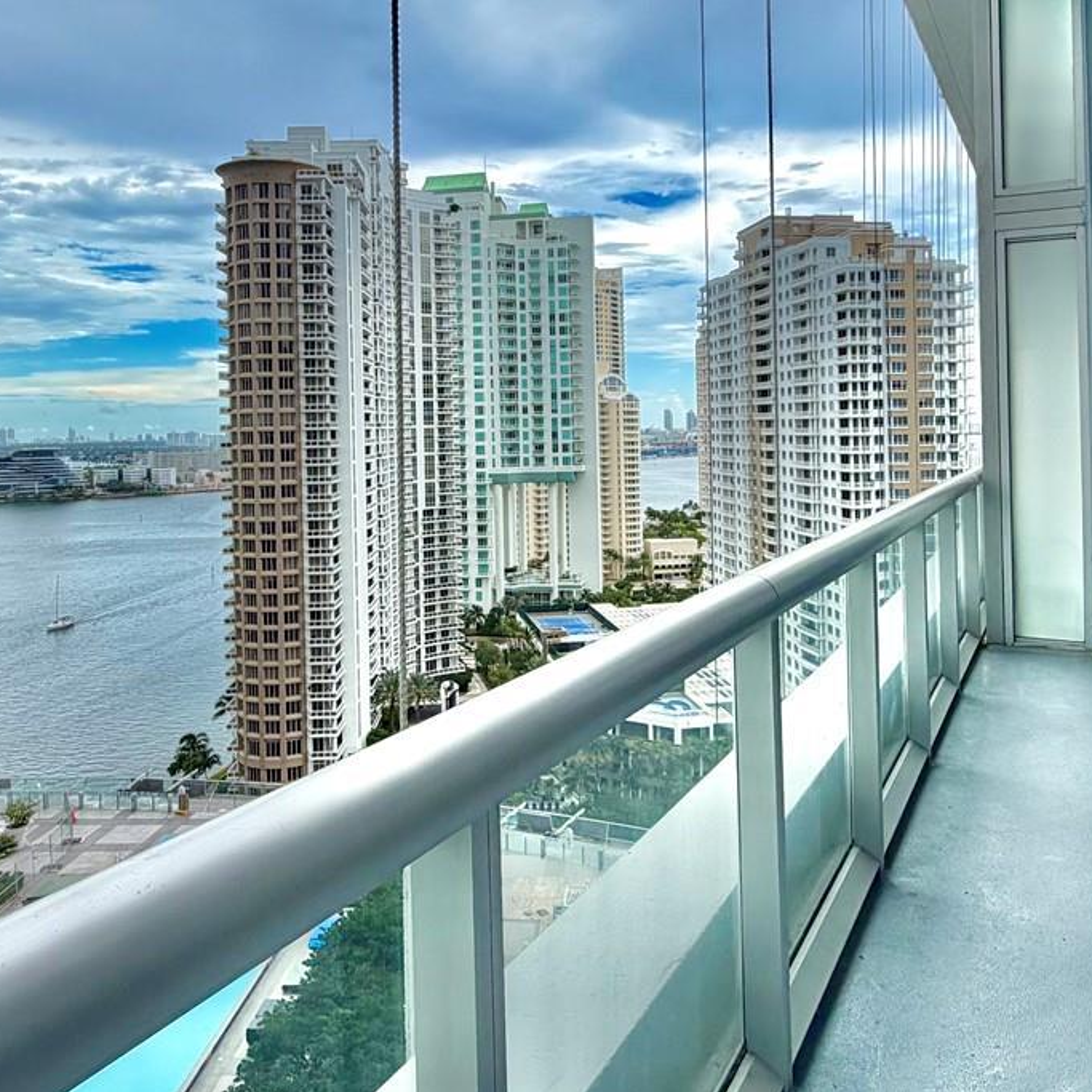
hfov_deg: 55.6
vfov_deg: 55.1
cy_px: 420
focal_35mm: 29
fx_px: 1035
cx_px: 552
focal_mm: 2.22
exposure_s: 1/770
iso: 25
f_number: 2.2
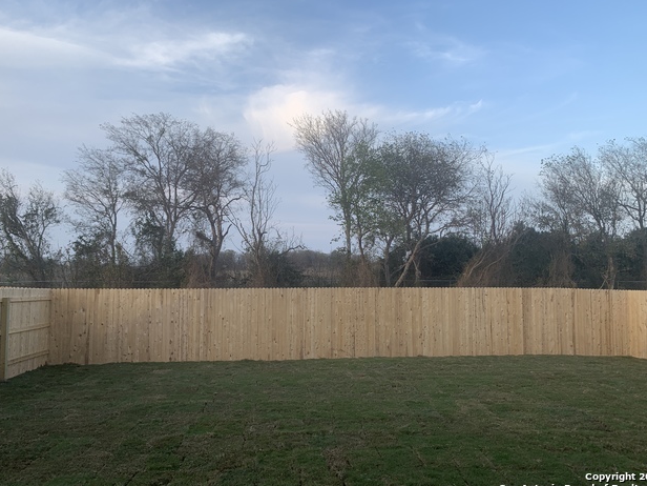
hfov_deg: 65.3
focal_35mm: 27
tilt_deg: +3.8
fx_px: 505
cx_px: 331
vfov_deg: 51.4
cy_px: 242
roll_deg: -1.0
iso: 25
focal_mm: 4.25
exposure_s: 1/476
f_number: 1.8
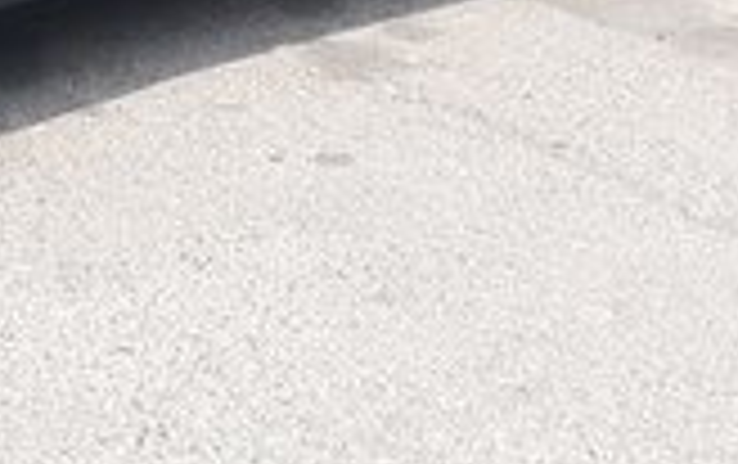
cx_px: -248
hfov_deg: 16.9
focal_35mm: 115
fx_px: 2316
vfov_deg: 10.9
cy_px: -295
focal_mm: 3.71
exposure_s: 1/1153
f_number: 1.7
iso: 40
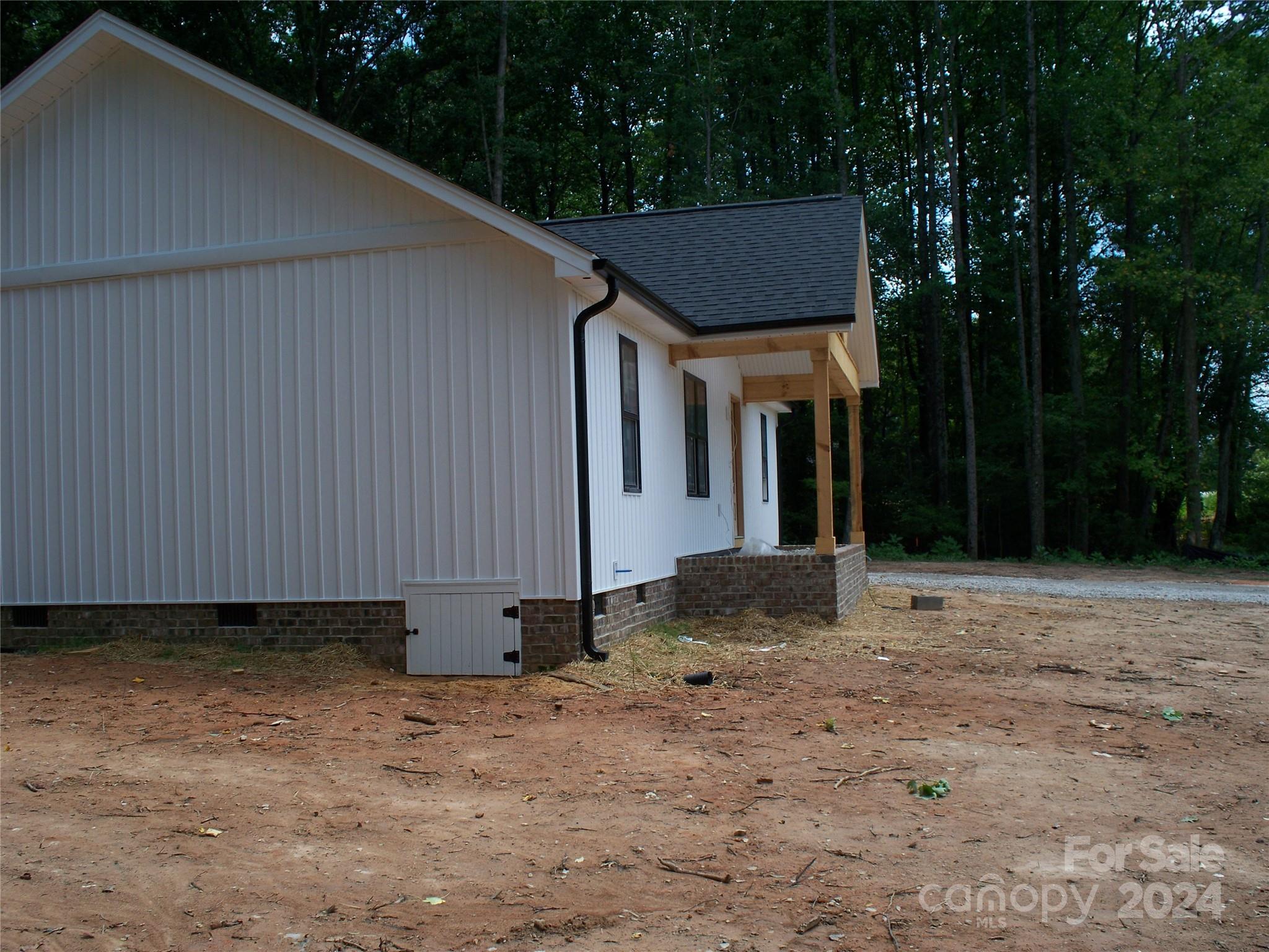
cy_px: 476
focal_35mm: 36
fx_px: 1320
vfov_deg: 39.7
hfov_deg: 51.4
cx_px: 634
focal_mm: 7.54
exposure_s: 1/320
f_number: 5
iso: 64
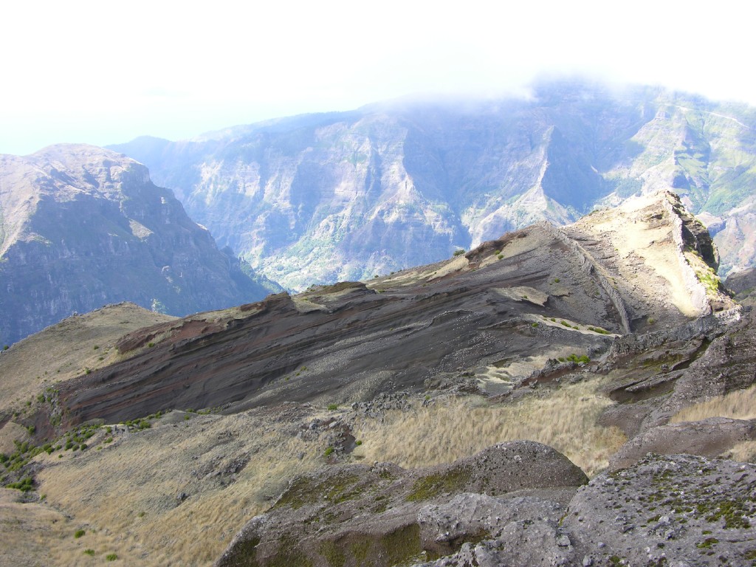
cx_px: 378
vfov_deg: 40.7
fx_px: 764
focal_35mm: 35
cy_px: 284
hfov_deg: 52.6
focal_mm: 8.9
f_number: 4
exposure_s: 1/100
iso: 50
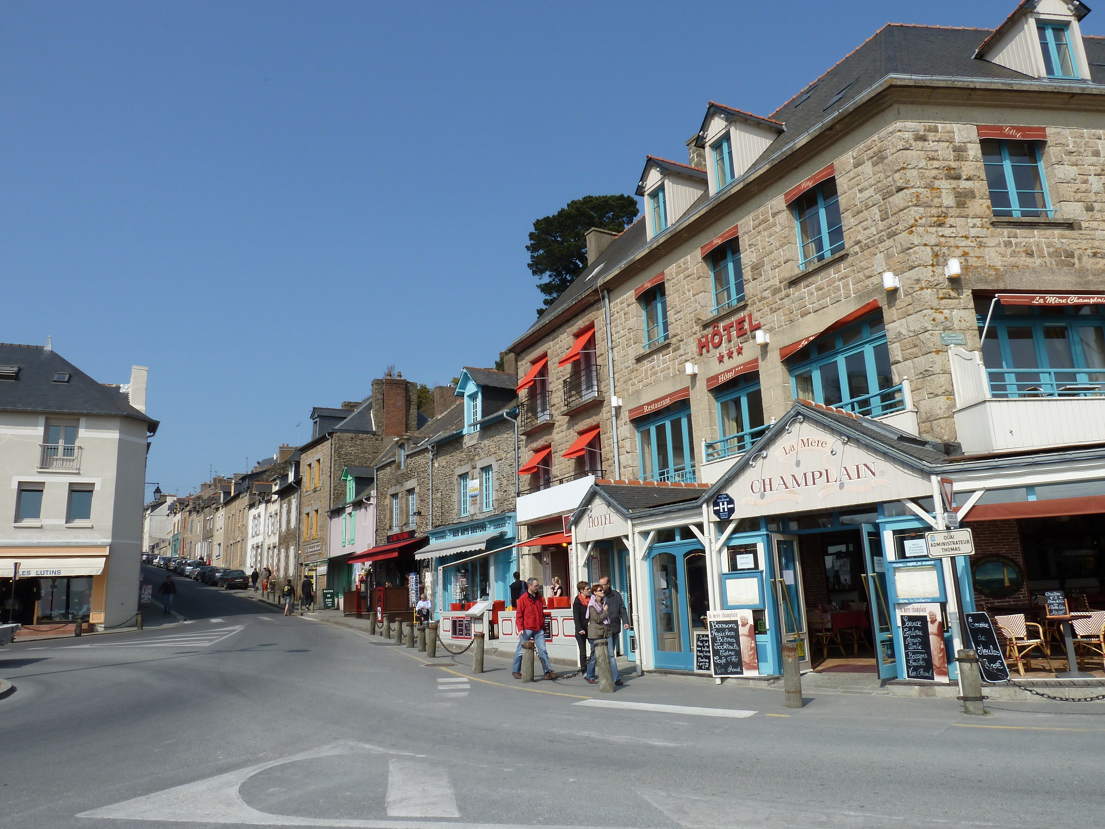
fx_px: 798
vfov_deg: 54.9
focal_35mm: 25
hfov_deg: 69.4
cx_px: 552
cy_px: 414
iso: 80
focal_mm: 4.1
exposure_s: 1/400
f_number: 5.6
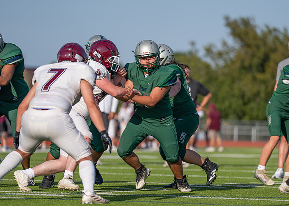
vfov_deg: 5.3
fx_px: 2232
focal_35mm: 272
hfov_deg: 7.4
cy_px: 114
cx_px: 161
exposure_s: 1/3200
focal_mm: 200
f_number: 2.8
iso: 160
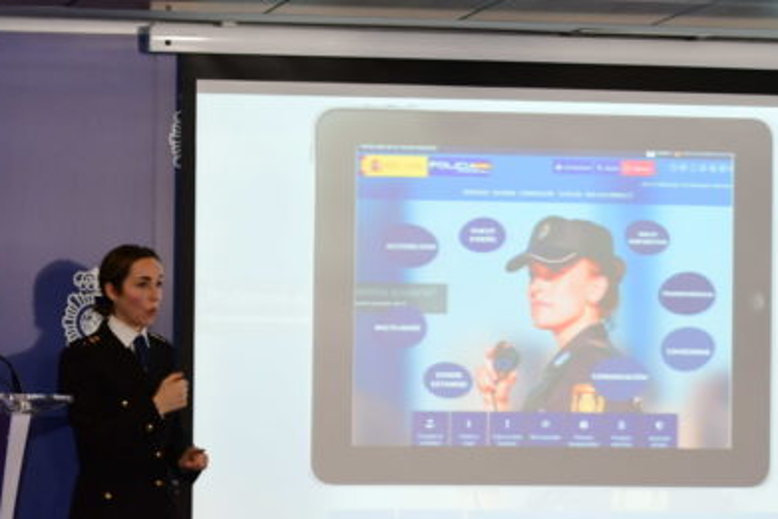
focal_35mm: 187
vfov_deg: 7.3
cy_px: 459
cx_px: 125
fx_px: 4043
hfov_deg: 10.9
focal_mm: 70
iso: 1100
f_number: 4
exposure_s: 1/160
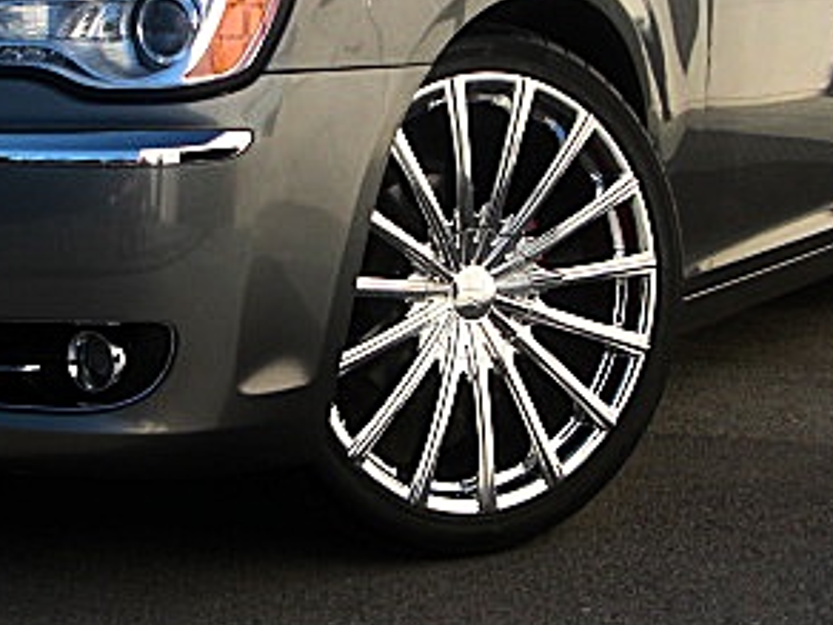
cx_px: 237
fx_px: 1901
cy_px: 205
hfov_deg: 24.5
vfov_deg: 18.6
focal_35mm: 79
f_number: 2.8
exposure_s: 1/500
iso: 50
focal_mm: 6.3
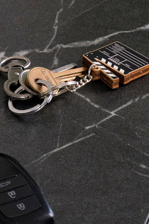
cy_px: 38
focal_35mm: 186
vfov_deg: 11.0
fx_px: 1155
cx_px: 73
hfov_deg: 7.4
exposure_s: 1/100
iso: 2000
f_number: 9
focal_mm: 45
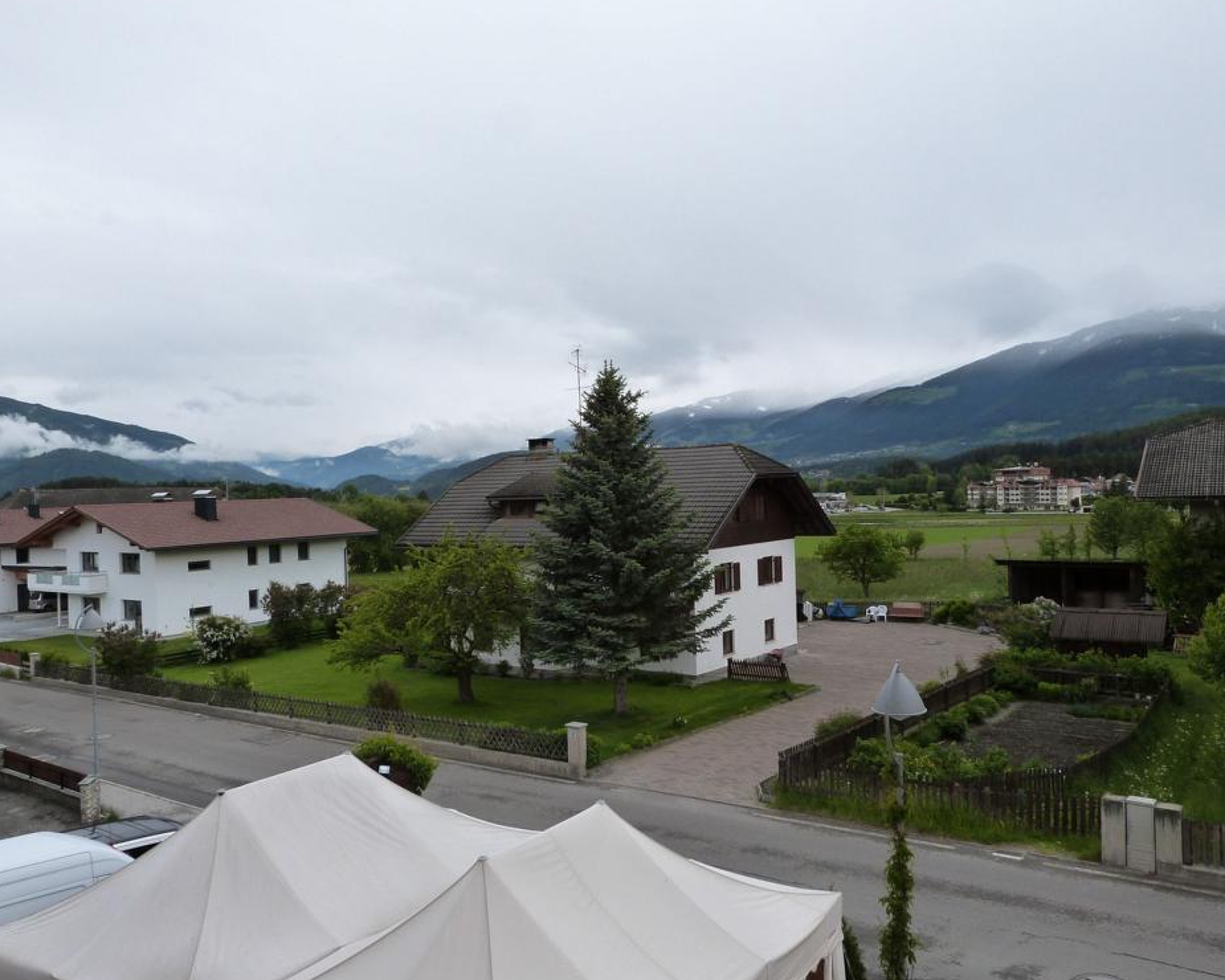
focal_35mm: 27
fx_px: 979
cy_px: 490
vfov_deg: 53.2
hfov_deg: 64.1
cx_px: 611
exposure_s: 1/200
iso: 160
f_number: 5
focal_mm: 4.5
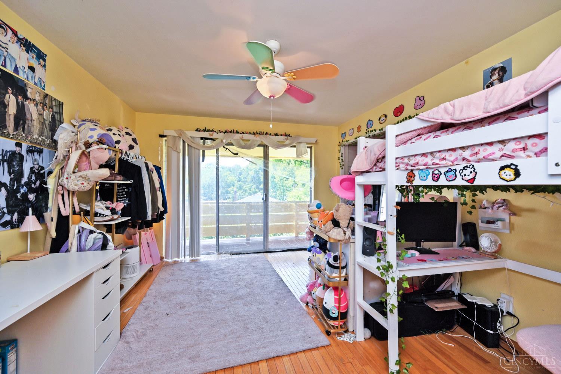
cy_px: 187
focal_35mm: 14
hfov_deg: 104.3
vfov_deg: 81.2
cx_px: 280
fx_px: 218
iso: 140
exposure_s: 1/125
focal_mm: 14
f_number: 5.6
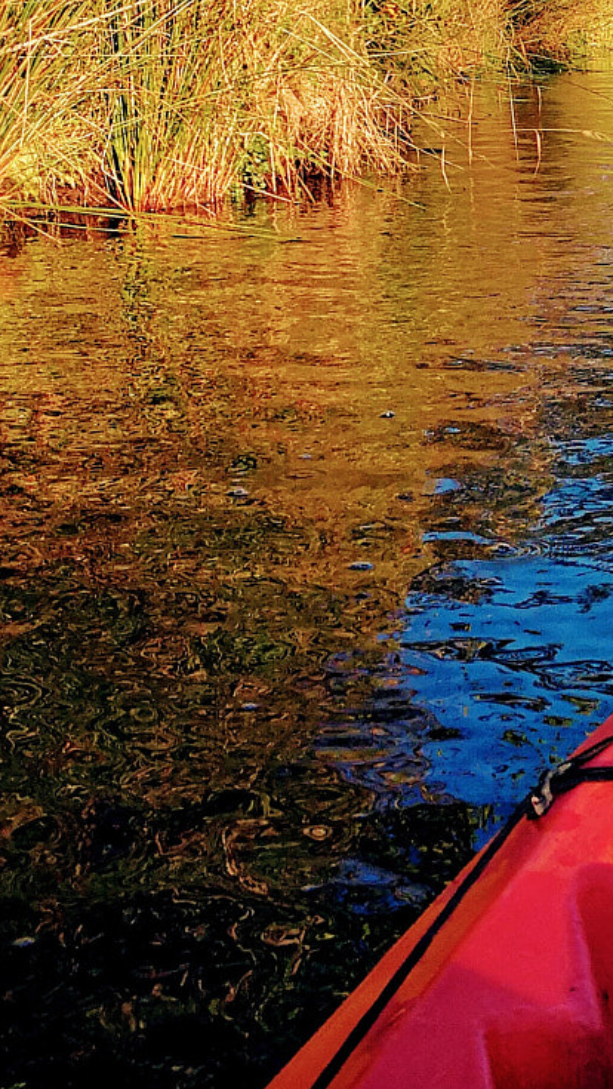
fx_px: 1847
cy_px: 320
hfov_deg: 17.2
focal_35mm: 64
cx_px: 882
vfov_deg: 32.4
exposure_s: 1/553
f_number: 2.2
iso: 50
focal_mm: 3.95
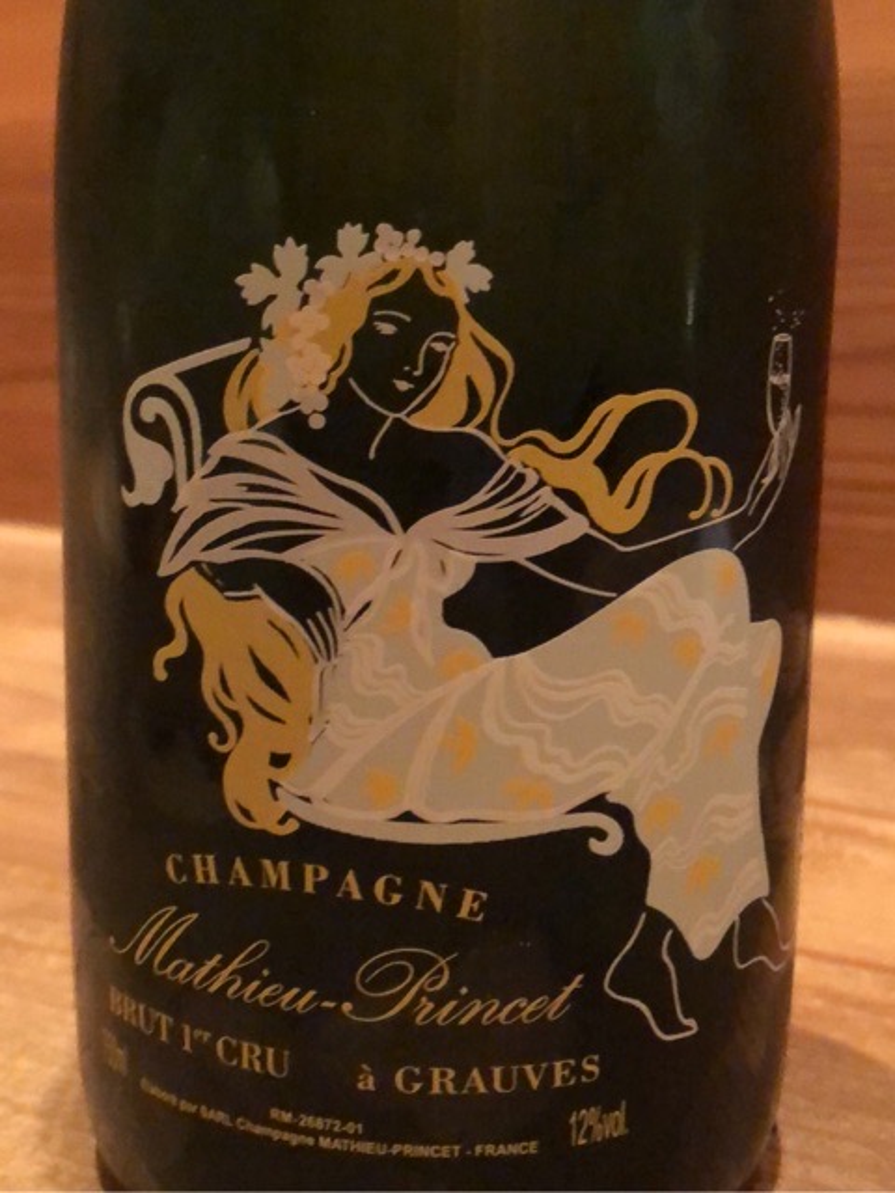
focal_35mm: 64
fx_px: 2206
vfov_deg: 30.3
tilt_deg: -11.7
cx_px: 448
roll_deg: -0.4
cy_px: 596
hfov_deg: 22.9
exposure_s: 1/50
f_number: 1.8
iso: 800
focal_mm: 3.99
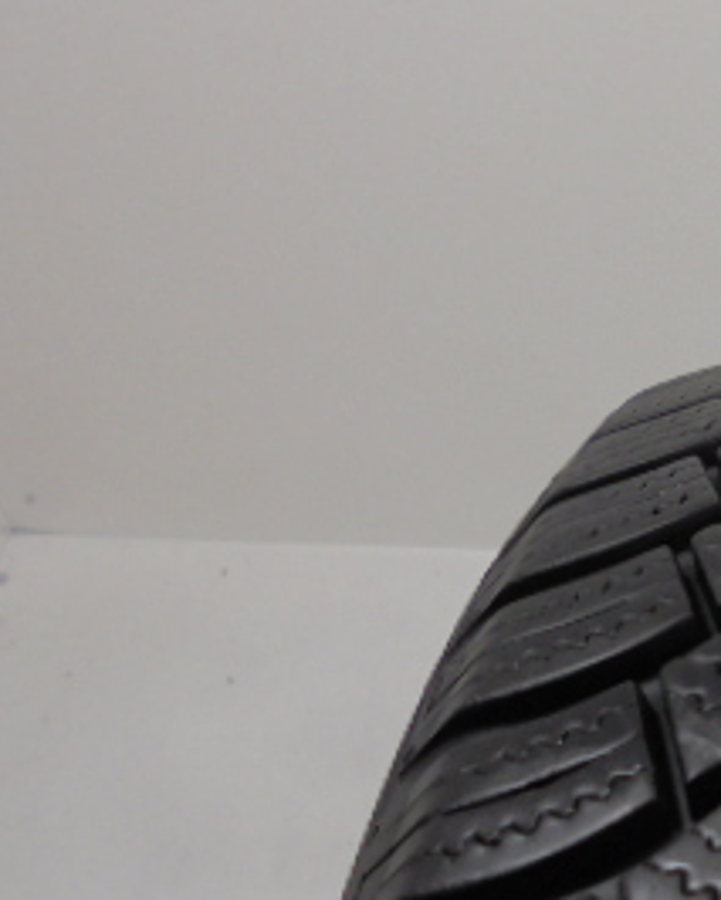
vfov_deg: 30.9
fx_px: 1626
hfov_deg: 22.4
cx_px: 931
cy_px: 362
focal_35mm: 61
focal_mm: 4.6
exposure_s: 1/40
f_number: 3.5
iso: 100
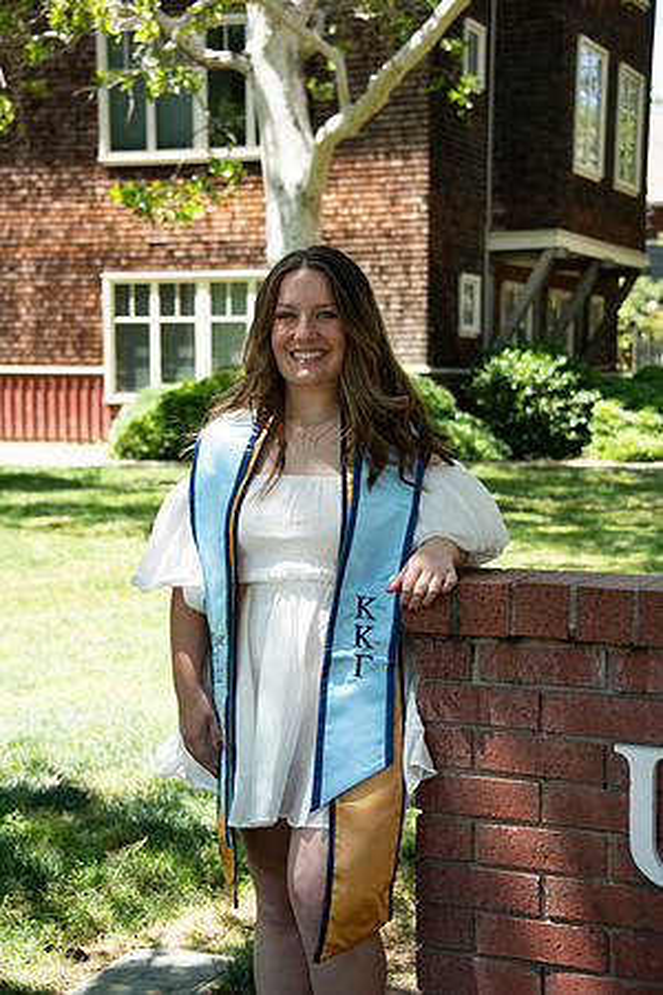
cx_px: 332
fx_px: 1878
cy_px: 498
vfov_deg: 29.7
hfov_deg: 20.0
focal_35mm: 68
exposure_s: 1/500
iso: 640
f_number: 5.6
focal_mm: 68
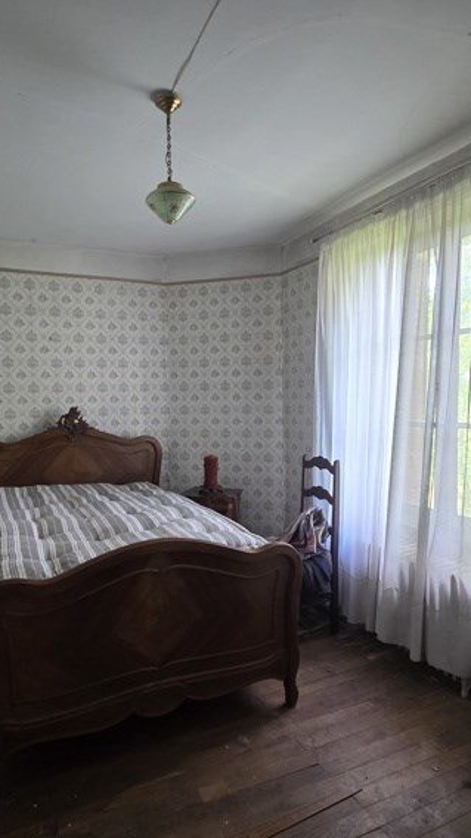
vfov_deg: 86.6
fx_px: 444
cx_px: 195
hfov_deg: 55.6
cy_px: 430
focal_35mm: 20
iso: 400
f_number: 2.2
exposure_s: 1/50
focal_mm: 2.2
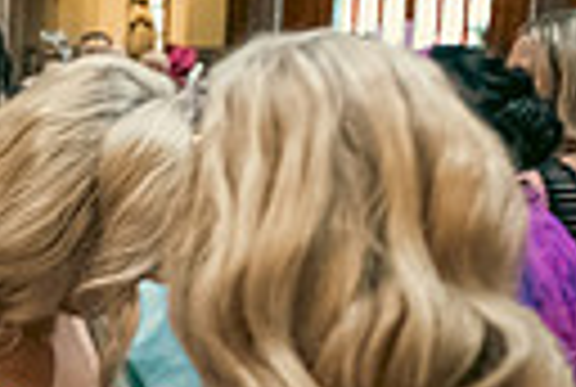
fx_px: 1957
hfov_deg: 14.3
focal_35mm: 122
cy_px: 308
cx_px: -536
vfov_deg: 11.3
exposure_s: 1/160
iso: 1600
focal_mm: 27
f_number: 3.5
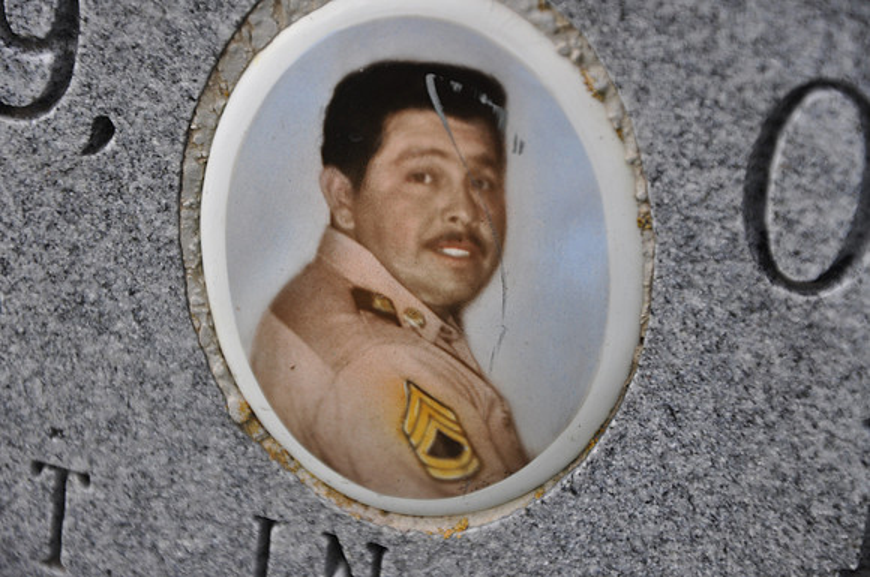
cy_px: 288
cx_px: 435
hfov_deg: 13.1
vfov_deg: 8.7
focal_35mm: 158
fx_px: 3801
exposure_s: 1/160
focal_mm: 105
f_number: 6.3
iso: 200
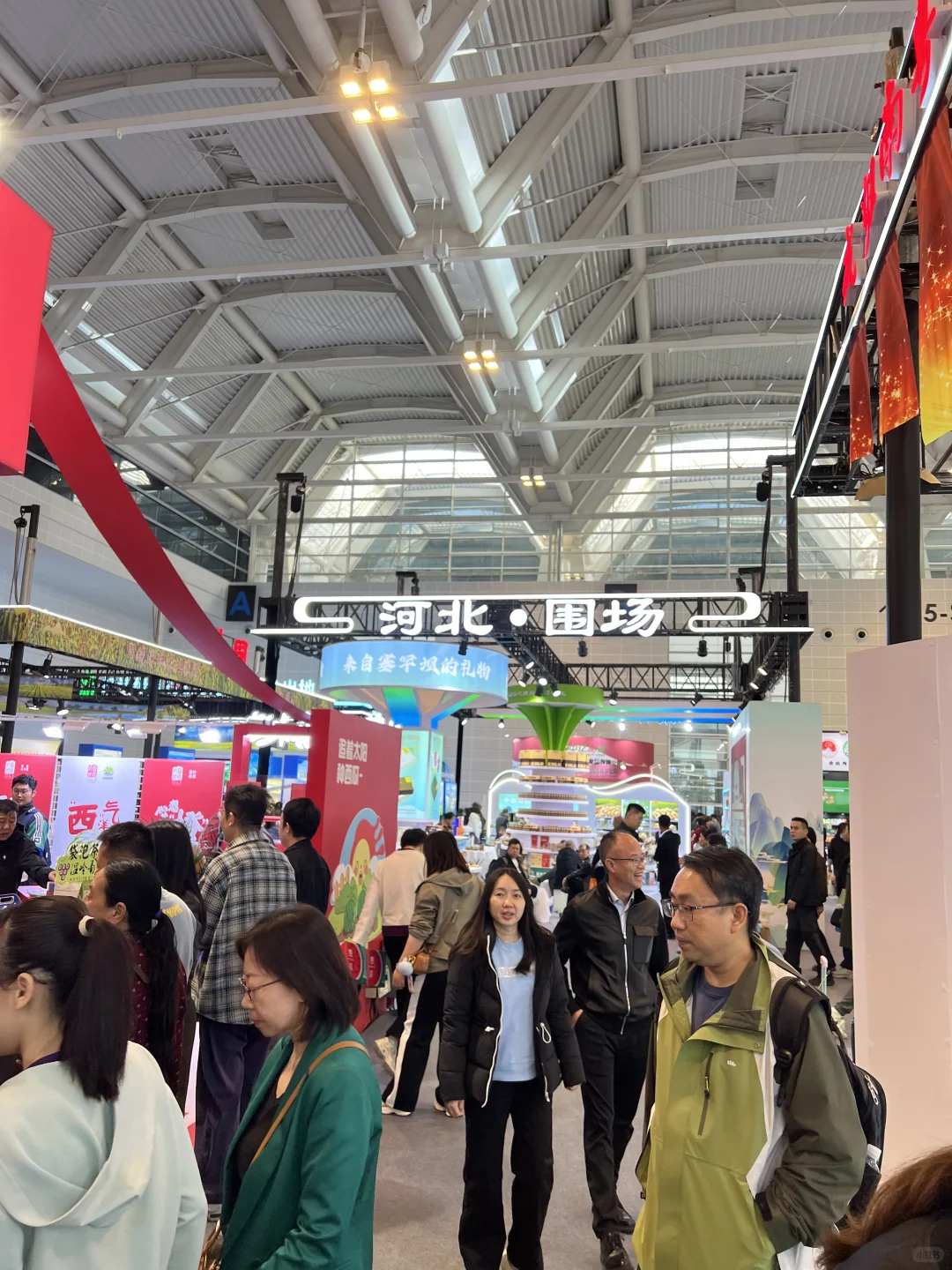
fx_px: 953
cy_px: 635
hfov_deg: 53.1
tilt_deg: +10.4
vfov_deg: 67.3
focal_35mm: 26
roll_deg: -2.4
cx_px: 476
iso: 64
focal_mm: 5.7
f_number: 1.5
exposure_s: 1/100
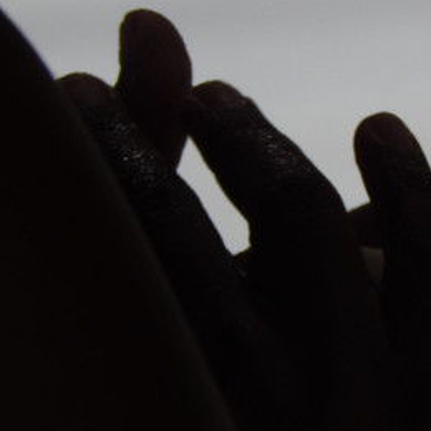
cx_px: 385
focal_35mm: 596
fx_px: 8396
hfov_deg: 2.9
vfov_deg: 2.9
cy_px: 286
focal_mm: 62.2
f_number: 5.7
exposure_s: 1/1000
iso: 125
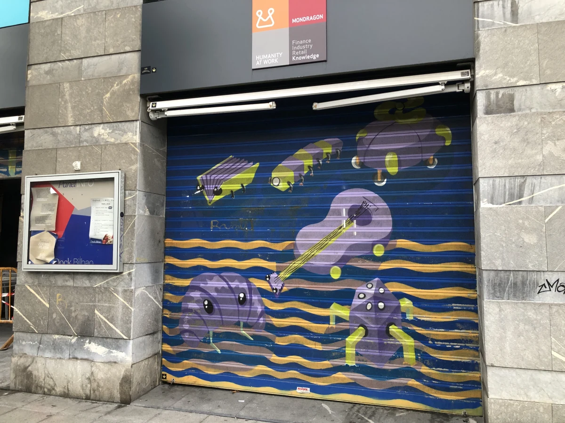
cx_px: 282
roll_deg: -0.6
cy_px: 212
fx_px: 457
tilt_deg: +6.6
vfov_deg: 49.7
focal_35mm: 28
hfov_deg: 63.4
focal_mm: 4
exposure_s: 1/30
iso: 32
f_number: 1.8
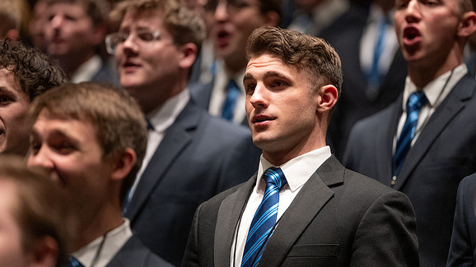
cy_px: 123
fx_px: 3067
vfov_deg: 5.0
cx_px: 259
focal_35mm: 243
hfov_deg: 8.9
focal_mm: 200
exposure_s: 1/320
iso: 4000
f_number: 2.8
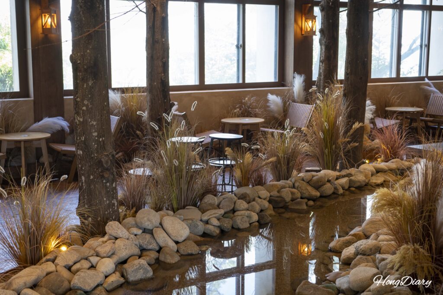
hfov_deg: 39.6
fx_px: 615
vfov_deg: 27.0
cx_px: 222
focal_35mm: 50
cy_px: 148
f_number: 5.6
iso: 640
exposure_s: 1/60
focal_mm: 50
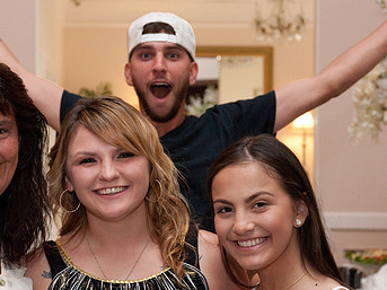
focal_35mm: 91
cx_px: 126
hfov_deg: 21.5
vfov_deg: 16.2
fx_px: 1017
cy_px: 164
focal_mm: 56
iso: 3200
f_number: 5.6
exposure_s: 1/125
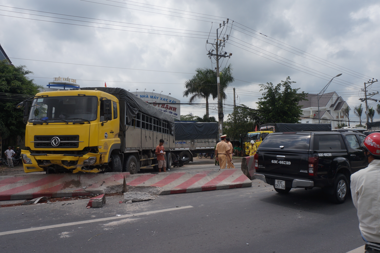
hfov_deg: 70.5
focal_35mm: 26
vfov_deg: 50.3
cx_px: 190
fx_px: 269
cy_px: 126
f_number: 11
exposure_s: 1/320
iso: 200
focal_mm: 17
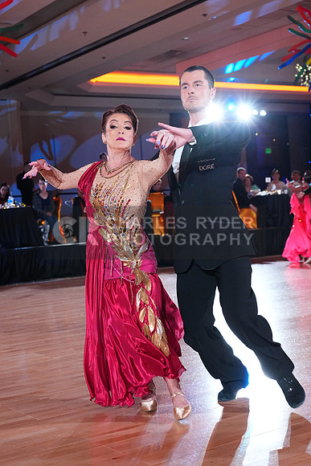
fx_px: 738
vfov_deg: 35.0
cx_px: 156
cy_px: 233
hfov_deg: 23.8
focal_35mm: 57
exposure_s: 1/400
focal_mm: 57
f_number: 5
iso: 5000
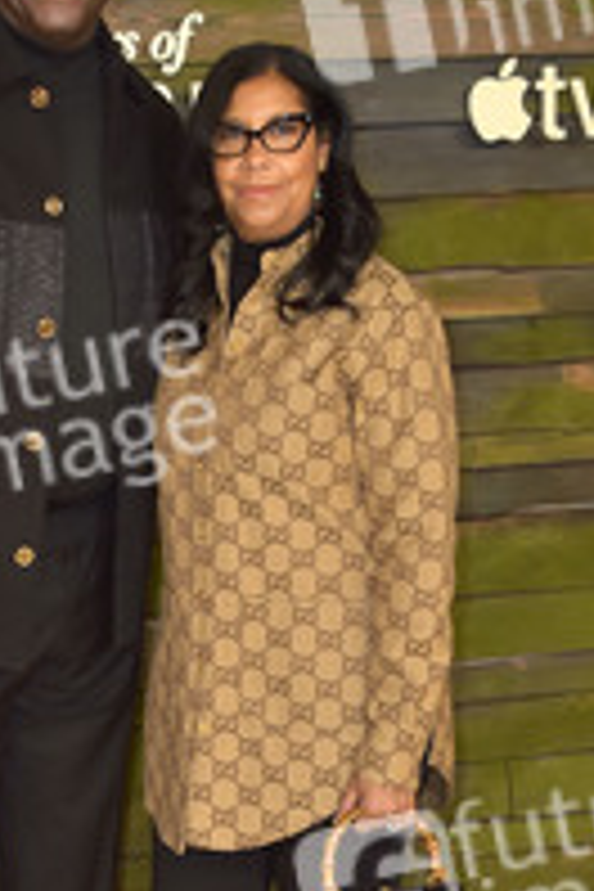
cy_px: 652
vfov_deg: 23.7
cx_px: 119
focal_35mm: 85
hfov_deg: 16.0
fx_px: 2104
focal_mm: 42
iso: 320
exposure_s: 1/250
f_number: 7.1
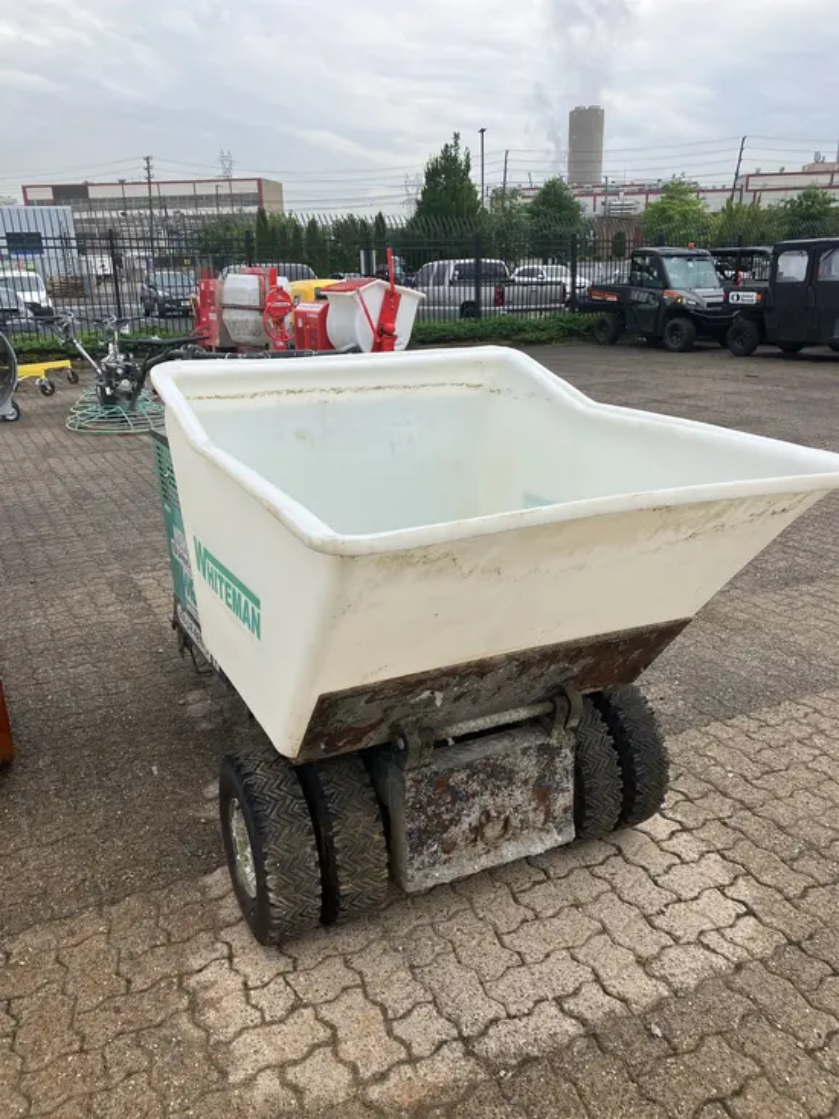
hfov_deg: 49.8
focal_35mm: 28
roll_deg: +1.9
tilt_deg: -17.7
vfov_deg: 63.4
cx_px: 420
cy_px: 560
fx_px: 905
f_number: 1.8
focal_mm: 3.99
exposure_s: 1/823
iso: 32
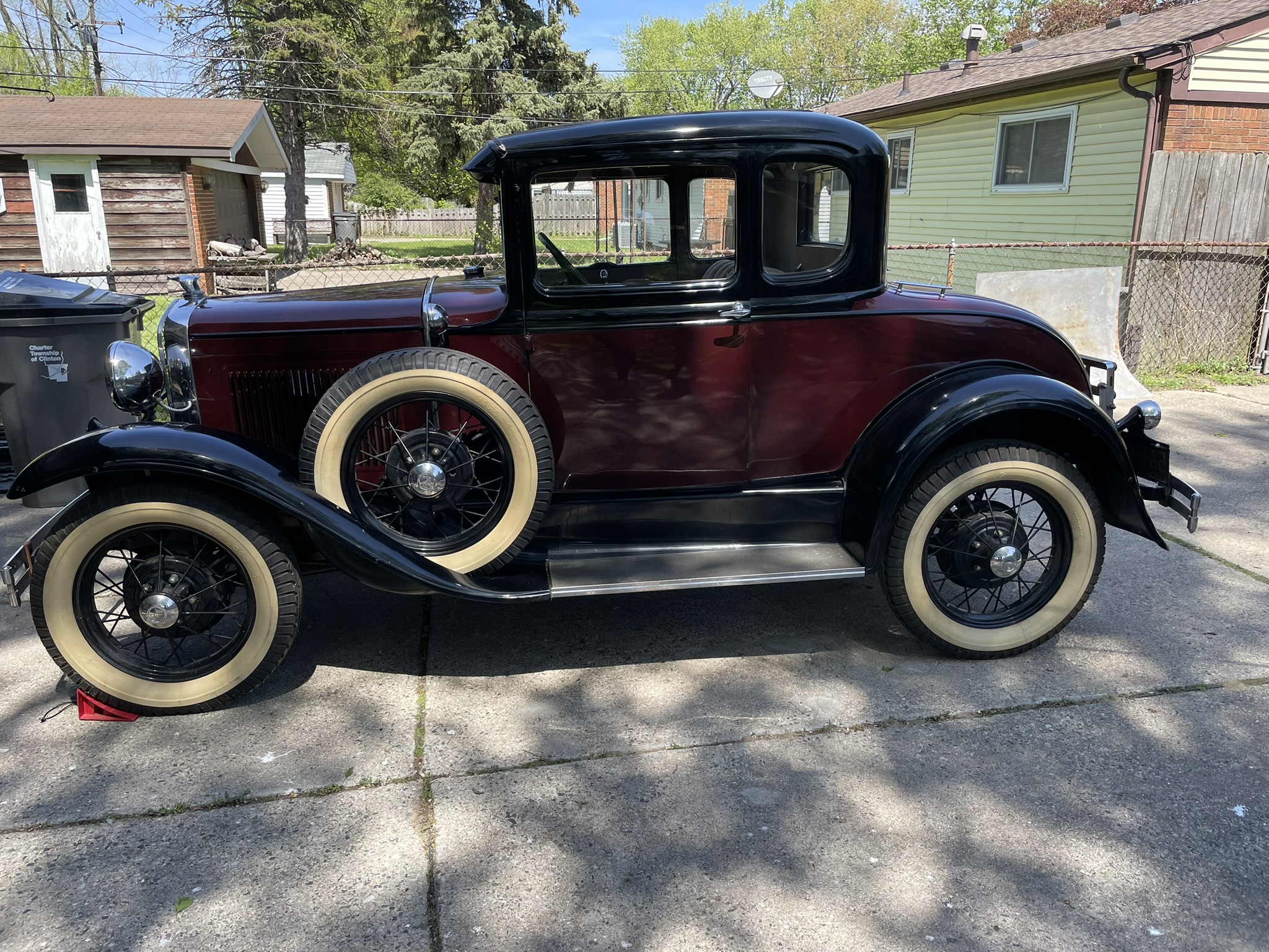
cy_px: 476
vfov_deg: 53.1
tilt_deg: -15.6
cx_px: 634
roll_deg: -0.2
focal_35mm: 26
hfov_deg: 67.3
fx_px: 953
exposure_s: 1/779
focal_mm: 4.2
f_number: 1.6
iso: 32
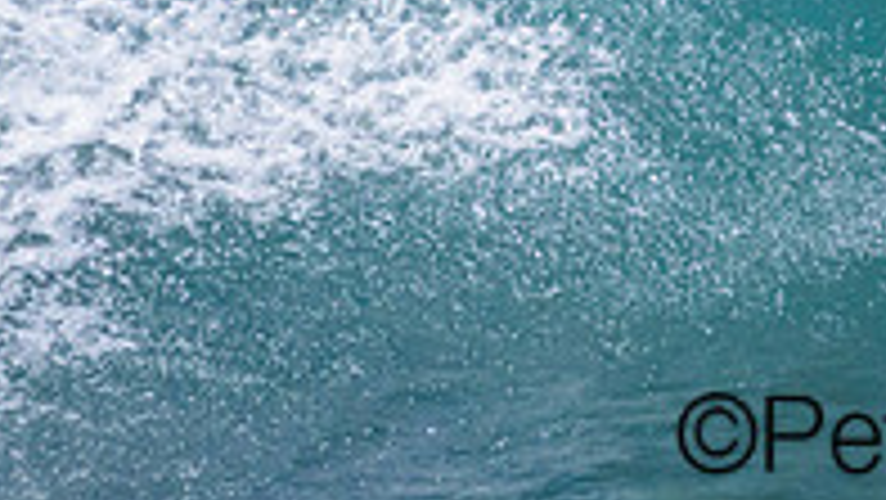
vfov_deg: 0.7
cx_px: 1025
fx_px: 39814
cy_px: -313
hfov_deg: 1.3
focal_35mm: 1694
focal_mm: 550
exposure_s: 1/2000
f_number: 11
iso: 8000
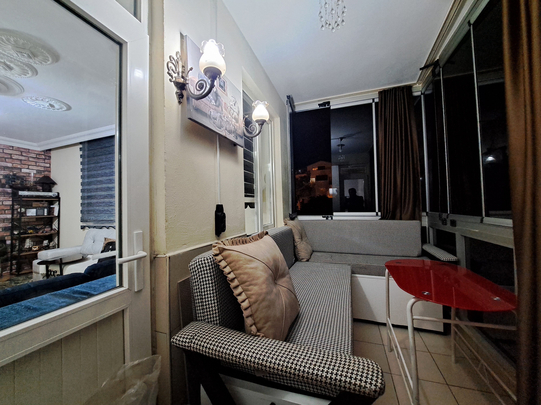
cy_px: 202
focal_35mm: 13
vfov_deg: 89.9
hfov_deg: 106.2
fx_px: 203
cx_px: 270
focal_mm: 1.74
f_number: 2.2
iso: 320
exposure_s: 1/25
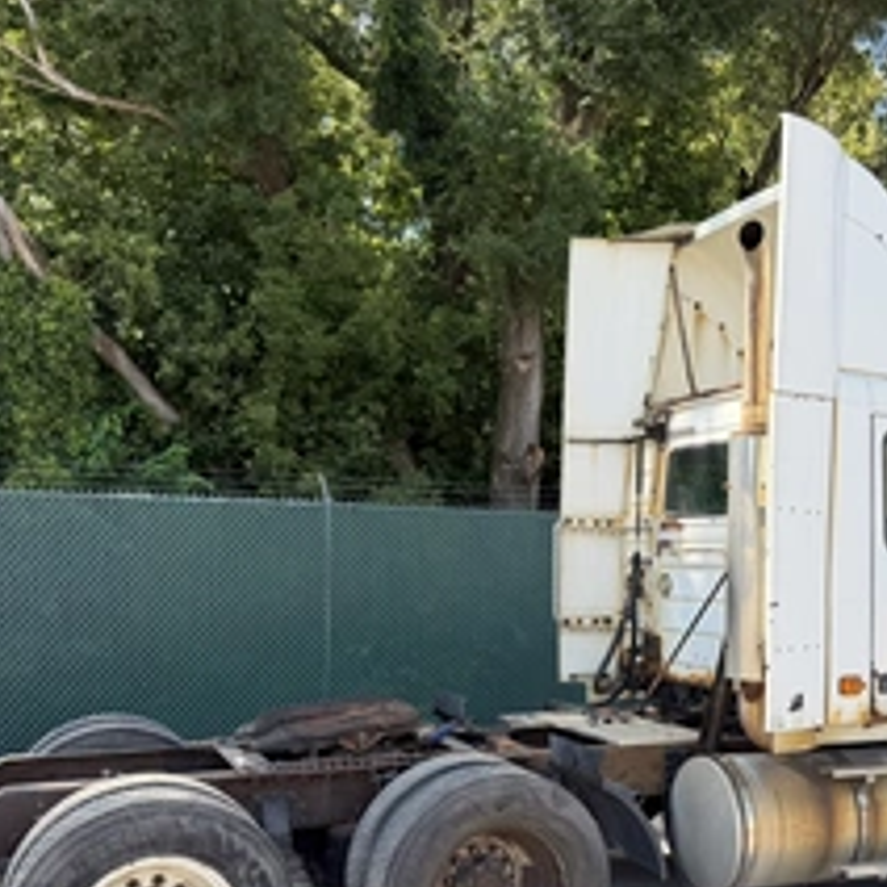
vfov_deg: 41.2
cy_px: 607
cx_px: 623
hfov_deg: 41.1
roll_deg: -1.4
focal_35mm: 40
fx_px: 1160
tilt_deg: +0.3
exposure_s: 1/1139
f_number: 1.78
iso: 80
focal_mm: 6.76
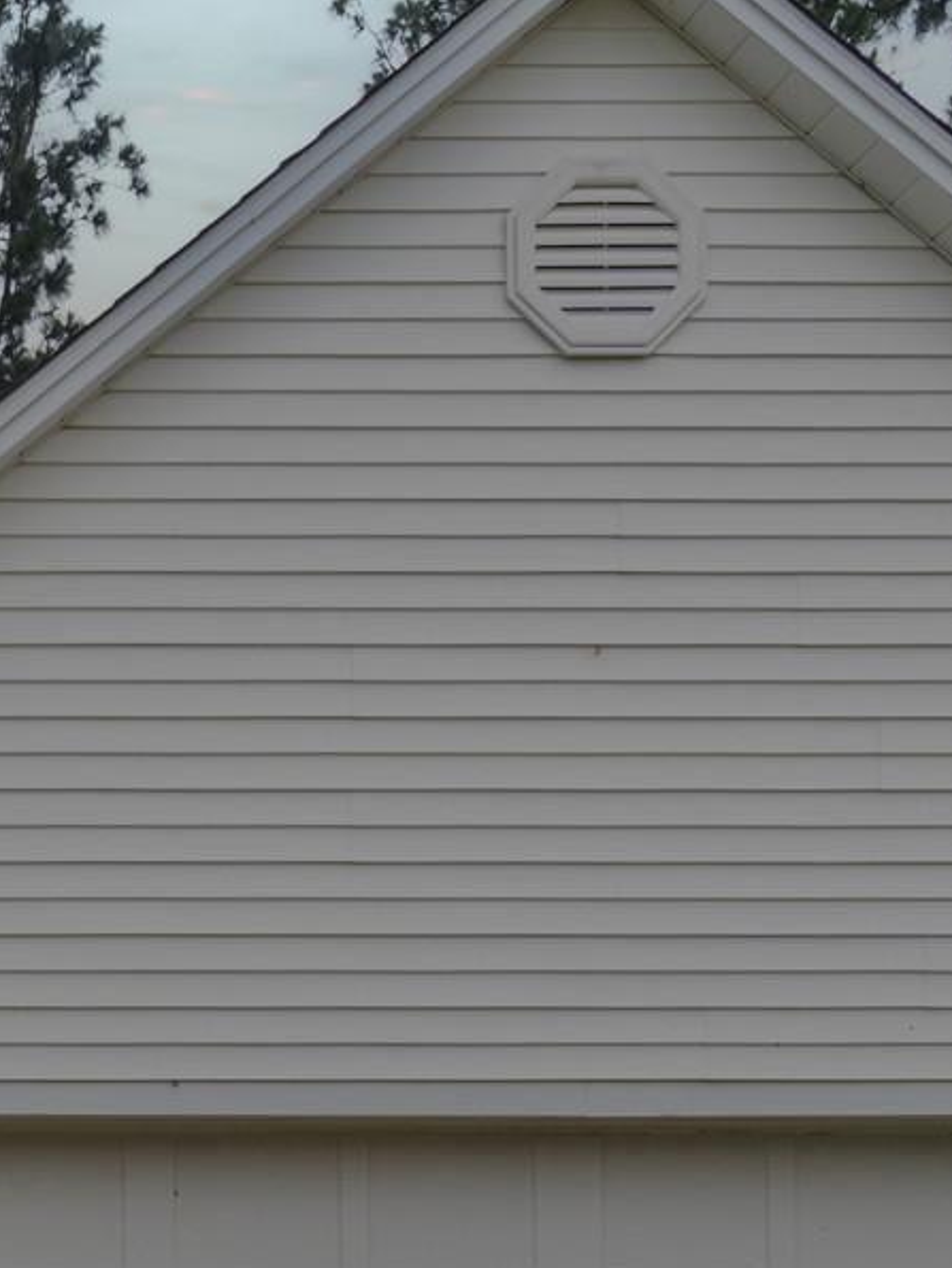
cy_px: 1635
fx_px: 3993
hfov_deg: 12.8
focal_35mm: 109
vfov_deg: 17.0
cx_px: -545
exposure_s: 1/30
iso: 250
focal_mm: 18
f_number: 9
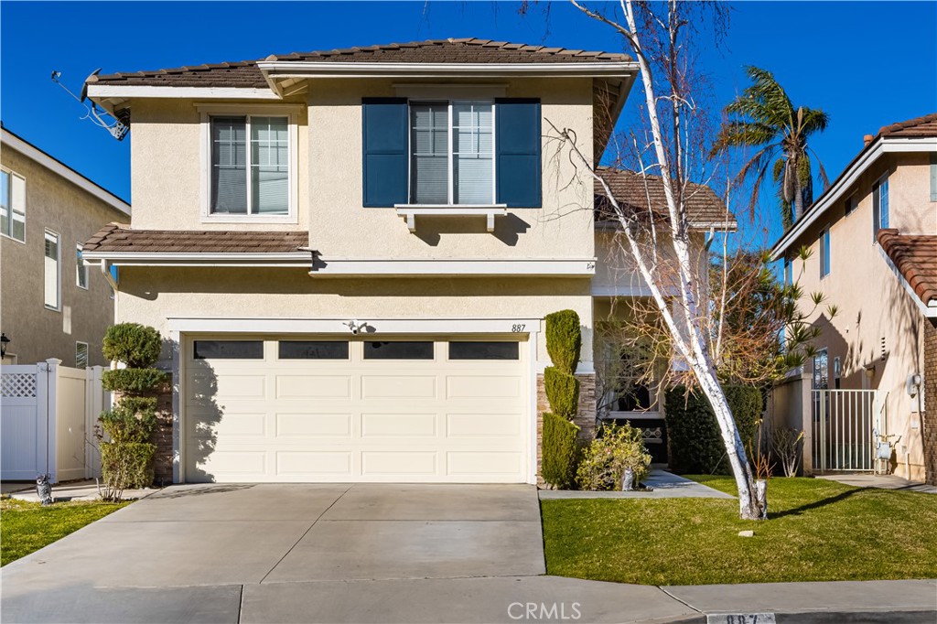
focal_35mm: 30
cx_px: 468
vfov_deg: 43.6
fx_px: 781
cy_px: 312
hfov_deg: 61.9
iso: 100
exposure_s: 1/200
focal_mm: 30
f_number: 16
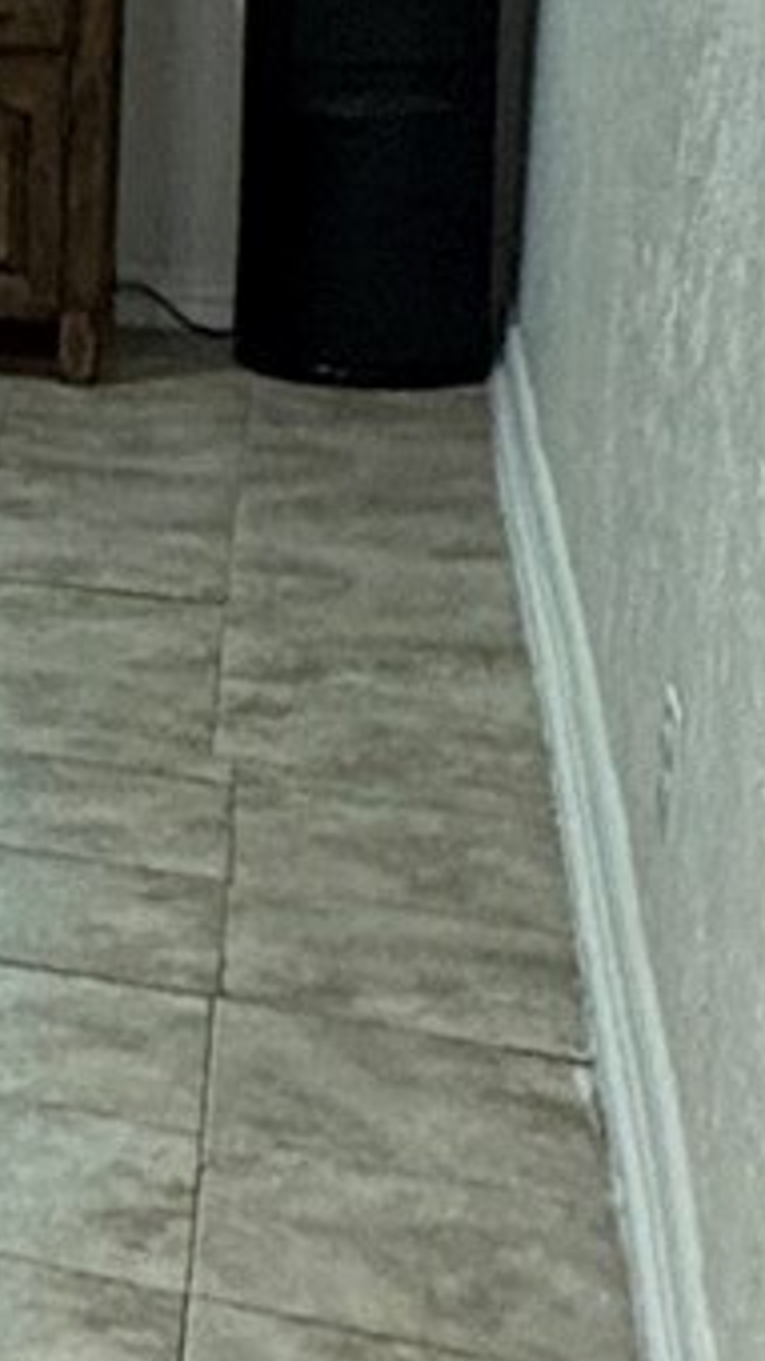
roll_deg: +4.0
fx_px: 3321
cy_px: 120
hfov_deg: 8.8
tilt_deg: -7.3
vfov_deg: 22.6
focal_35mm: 92
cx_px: -1967
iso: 400
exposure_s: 1/120
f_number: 2.2
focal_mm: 2.22
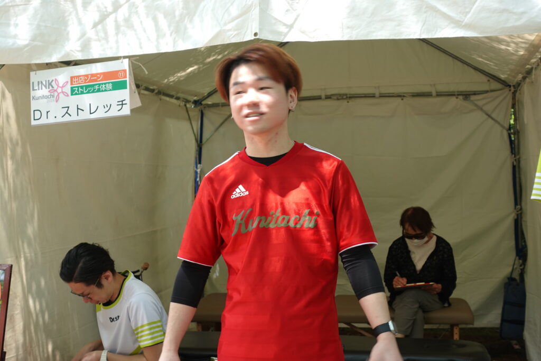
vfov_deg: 26.0
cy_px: 180
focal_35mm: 52
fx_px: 782
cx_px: 270
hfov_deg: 38.2
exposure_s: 1/60
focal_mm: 19.57
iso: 80
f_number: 2.8
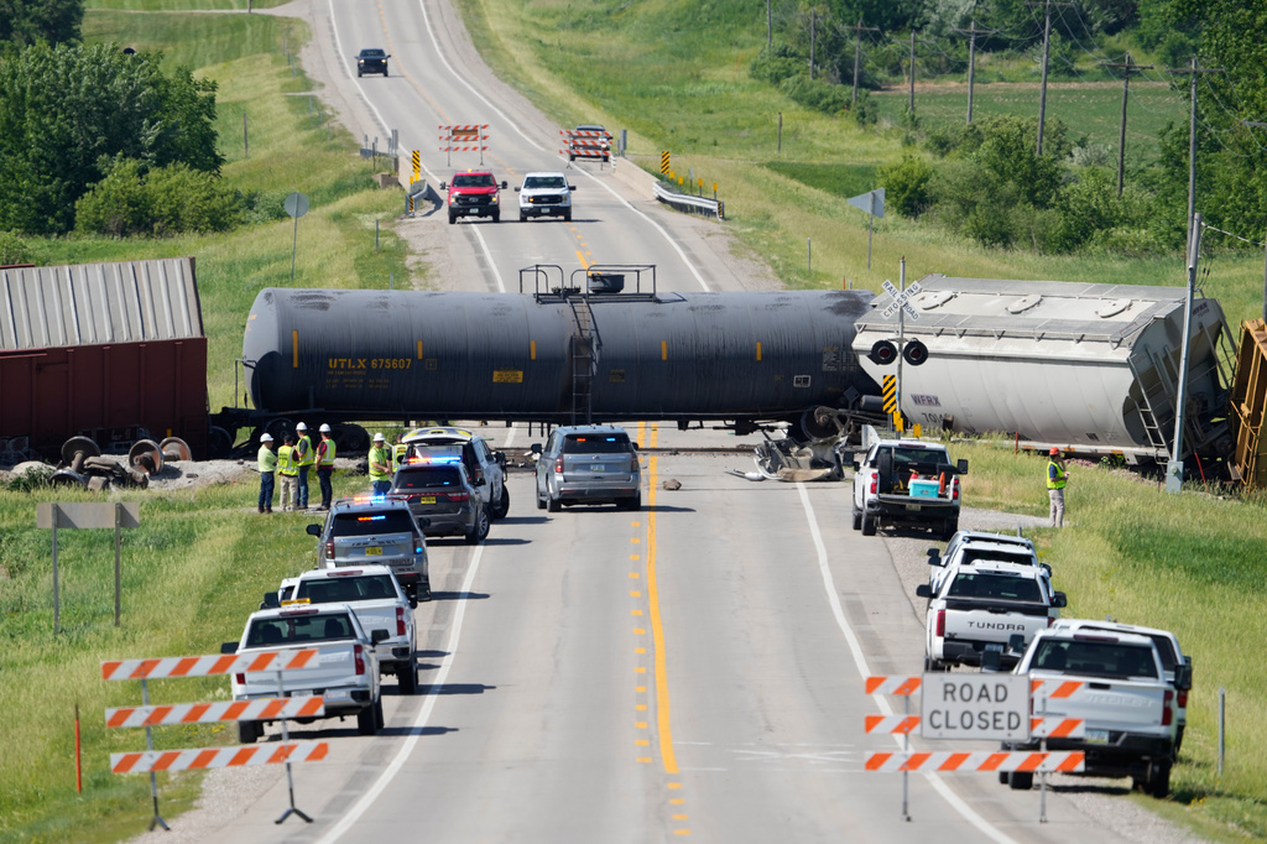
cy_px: 422
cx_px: 634
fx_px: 19701
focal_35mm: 560
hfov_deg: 3.7
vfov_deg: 2.5
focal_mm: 560
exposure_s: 1/1600
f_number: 6.3
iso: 400
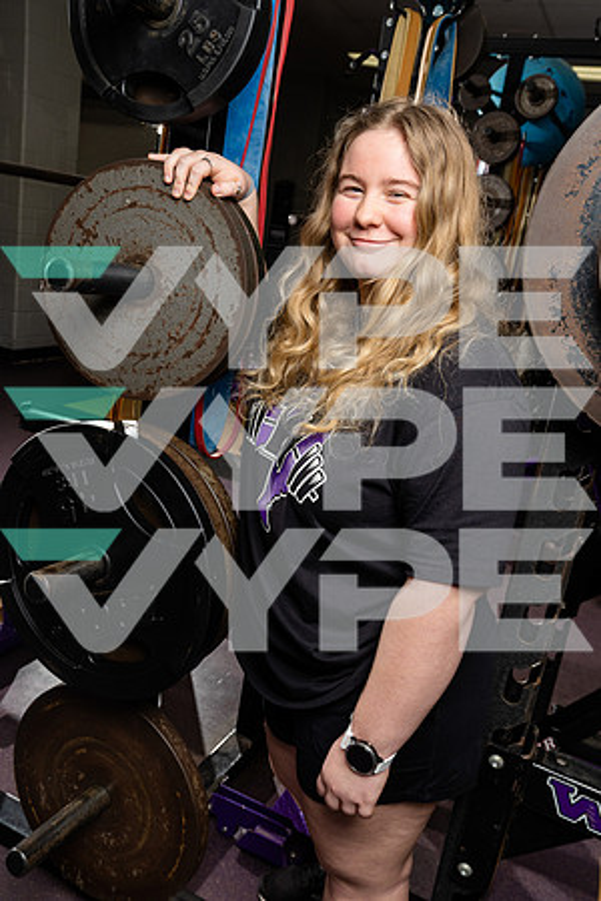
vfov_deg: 60.3
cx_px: 300
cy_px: 450
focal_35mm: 31
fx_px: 776
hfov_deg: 42.3
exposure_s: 1/250
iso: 640
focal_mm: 31
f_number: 8
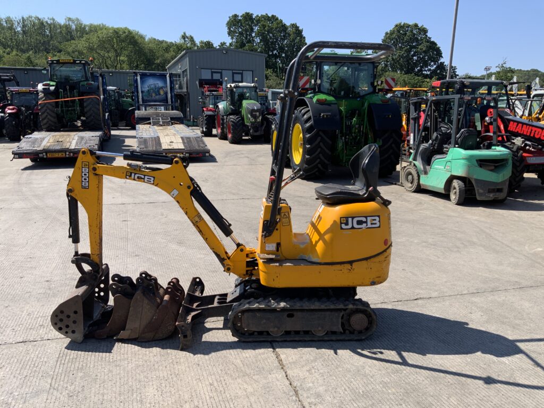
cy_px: 204
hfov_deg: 61.7
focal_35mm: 29
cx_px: 272
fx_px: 456
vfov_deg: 48.2
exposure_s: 1/1490
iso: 16
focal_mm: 3
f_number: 1.8
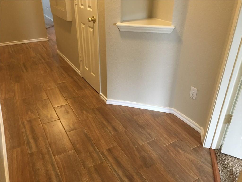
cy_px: 91
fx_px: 203
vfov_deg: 48.2
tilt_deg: -27.9
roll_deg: -0.7
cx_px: 121
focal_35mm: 29
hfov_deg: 61.7
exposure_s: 1/30
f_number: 2.2
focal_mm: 4.15
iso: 160
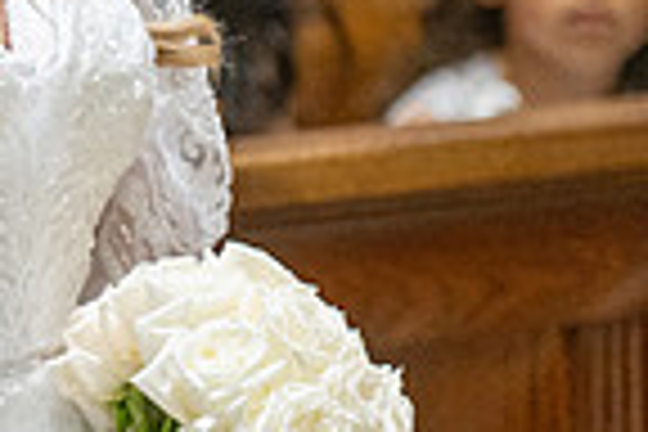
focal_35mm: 803
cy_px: 88
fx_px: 14453
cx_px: -531
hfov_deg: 2.6
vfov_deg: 1.7
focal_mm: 200
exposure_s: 1/320
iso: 3200
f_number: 2.8
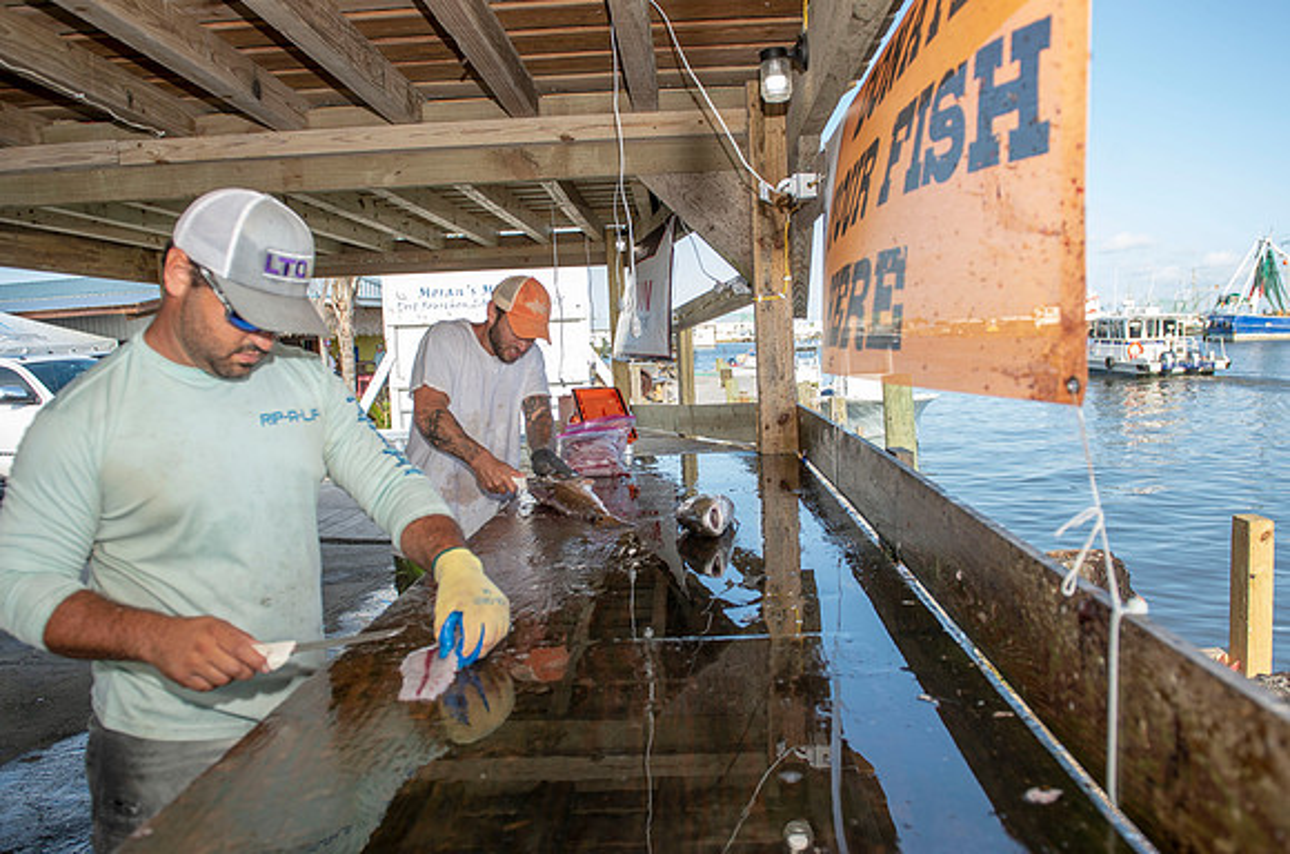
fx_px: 959
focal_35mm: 27
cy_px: 428
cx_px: 657
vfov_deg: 48.0
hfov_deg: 67.9
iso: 50
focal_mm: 24
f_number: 4
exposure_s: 1/250
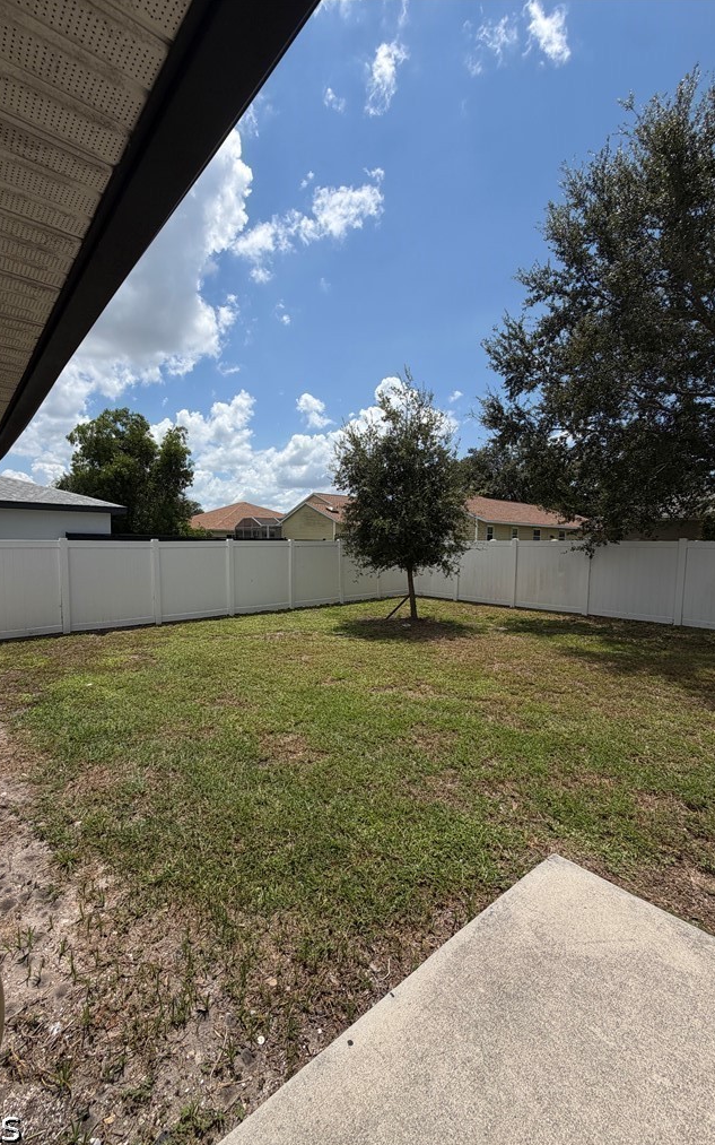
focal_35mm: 15
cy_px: 576
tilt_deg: -4.4
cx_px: 313
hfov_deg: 74.5
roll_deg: -0.9
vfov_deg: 101.5
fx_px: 468
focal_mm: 2.22
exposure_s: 1/2165
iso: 20
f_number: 2.2
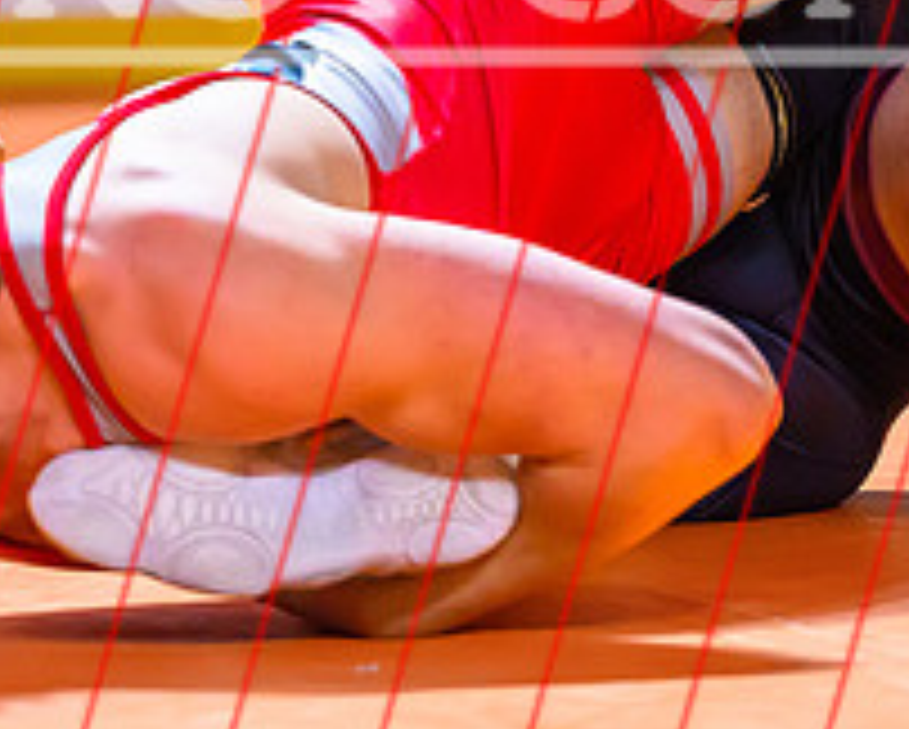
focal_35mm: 352
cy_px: -108
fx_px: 9479
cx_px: 382
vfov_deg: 4.4
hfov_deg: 5.5
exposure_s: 1/800
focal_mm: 105
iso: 5000
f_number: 2.8
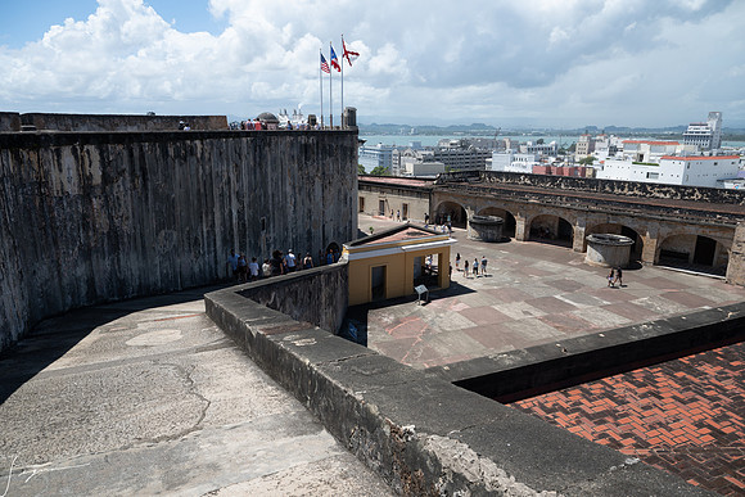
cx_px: 372
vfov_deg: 53.2
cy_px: 248
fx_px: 497
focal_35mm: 24
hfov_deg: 73.7
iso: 100
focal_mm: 24
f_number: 8
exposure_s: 1/125
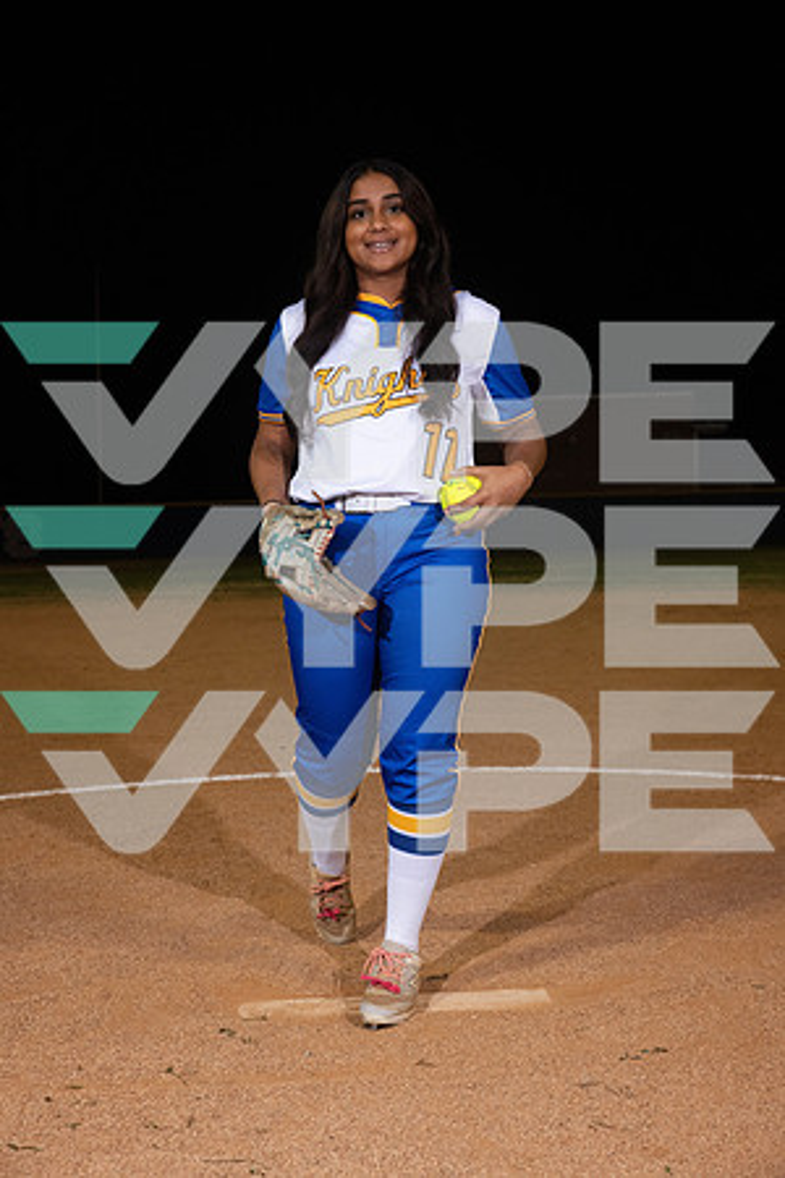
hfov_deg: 27.0
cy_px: 589
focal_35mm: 50
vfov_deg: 39.6
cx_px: 392
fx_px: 1635
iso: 1000
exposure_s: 1/500
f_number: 6.3
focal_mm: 50
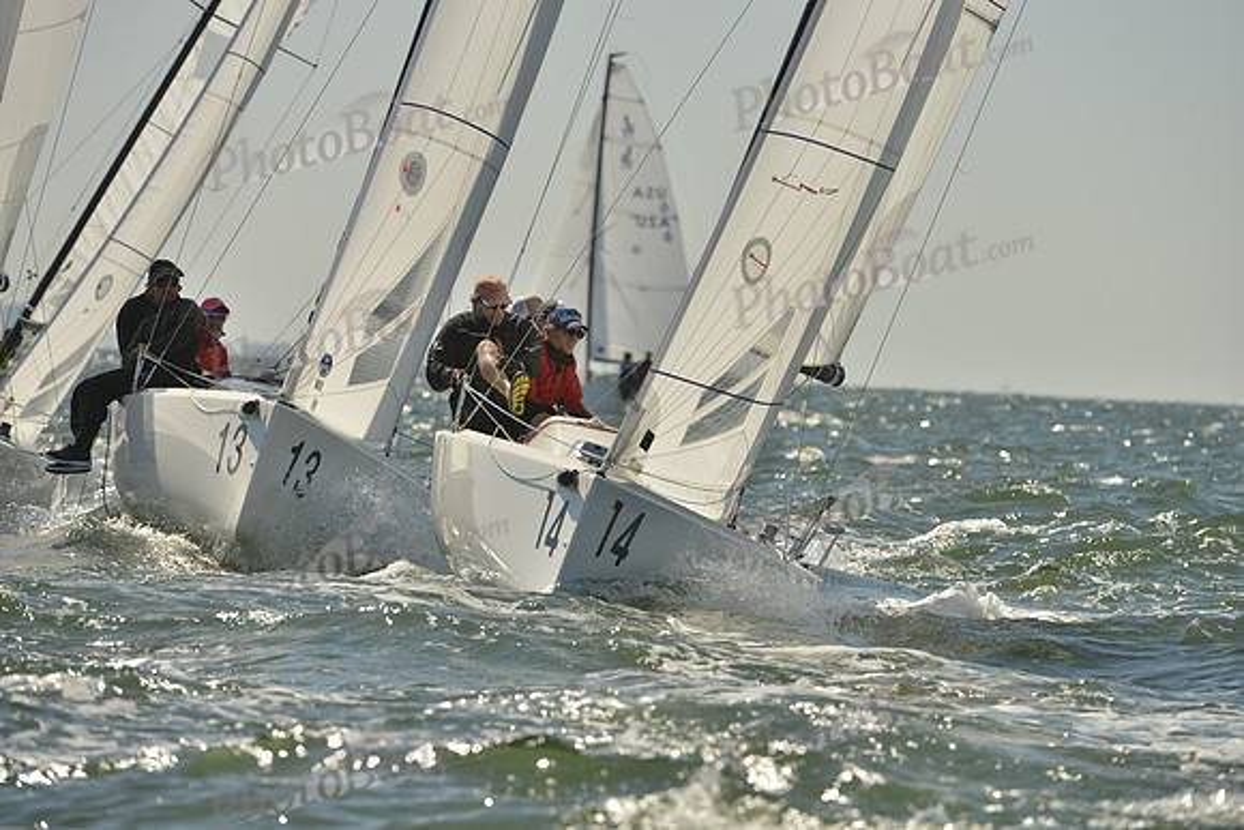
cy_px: 415
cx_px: 622
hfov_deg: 6.1
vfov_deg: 4.0
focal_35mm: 340
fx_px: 11751
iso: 280
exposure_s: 1/1600
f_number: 8
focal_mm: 340
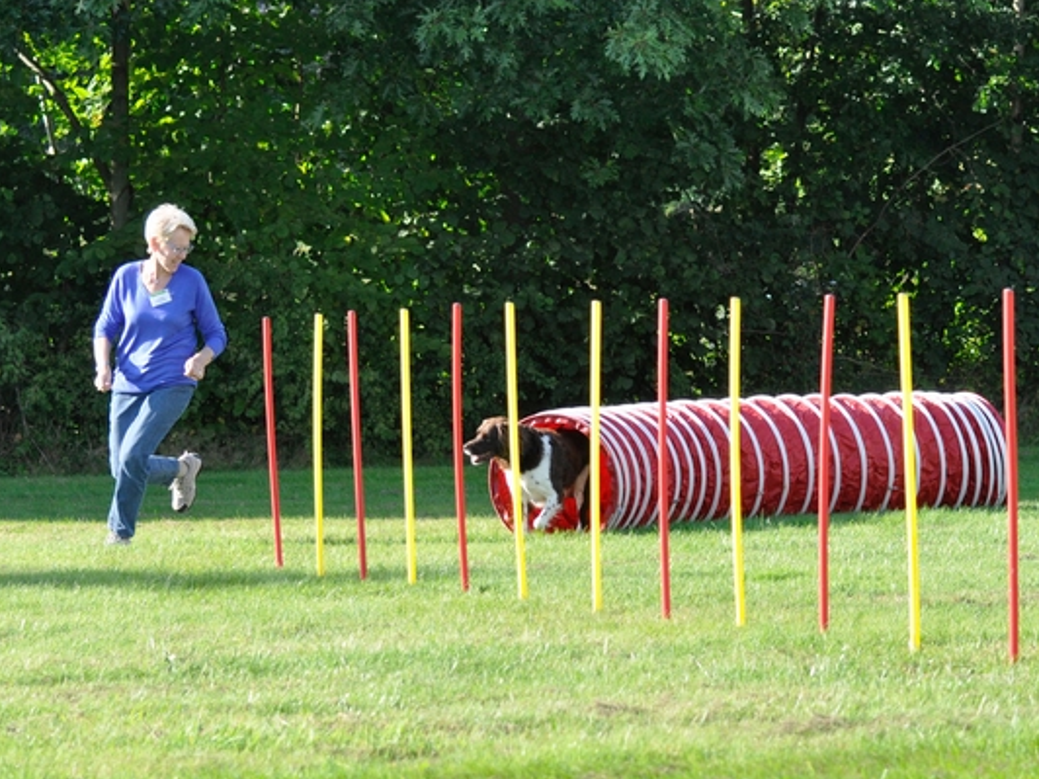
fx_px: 3422
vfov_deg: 13.0
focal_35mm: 114
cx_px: 561
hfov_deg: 17.3
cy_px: 390
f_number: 4.5
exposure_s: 1/1000
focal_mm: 70
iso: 560
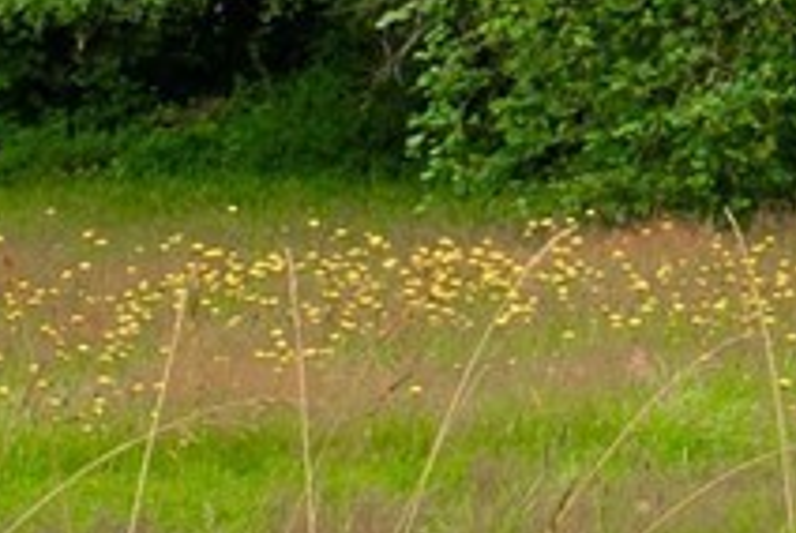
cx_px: 1203
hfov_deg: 10.3
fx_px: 4251
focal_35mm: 192
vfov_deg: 6.8
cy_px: -672
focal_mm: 24
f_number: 7.1
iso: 80
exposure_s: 1/80
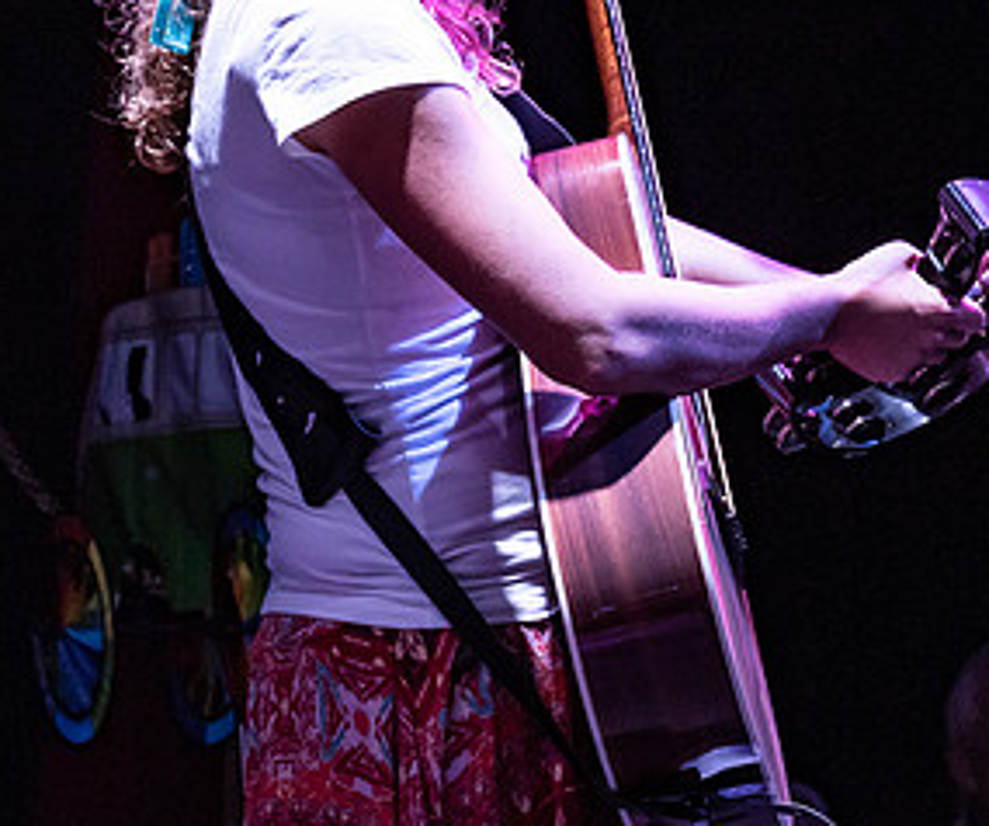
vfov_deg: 5.8
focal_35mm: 275
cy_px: 203
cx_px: 421
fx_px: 8189
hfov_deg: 6.9
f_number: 5.6
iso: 1600
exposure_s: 1/160
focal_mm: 95
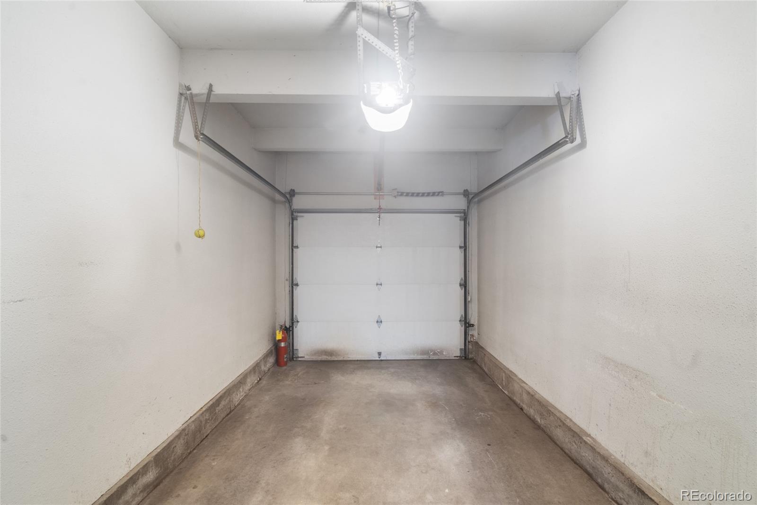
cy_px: 252
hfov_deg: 96.7
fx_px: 336
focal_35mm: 16
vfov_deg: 73.7
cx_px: 378
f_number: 8
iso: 400
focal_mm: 16
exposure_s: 10
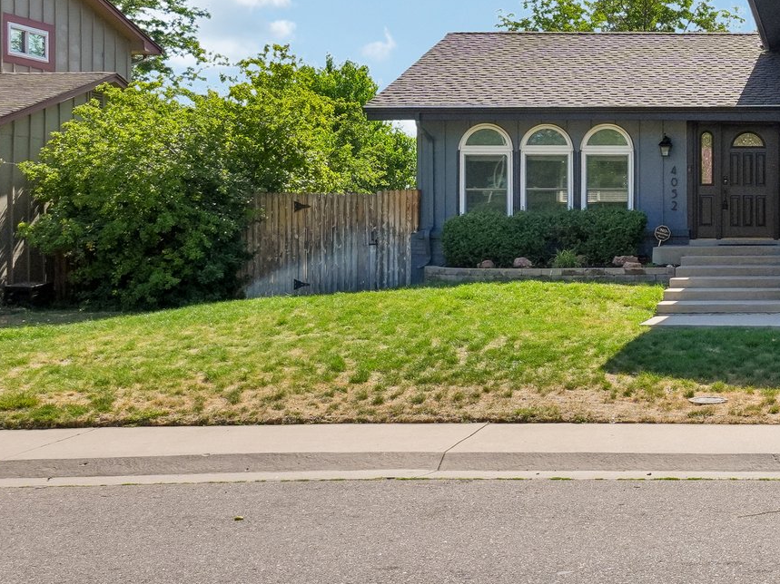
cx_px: 920
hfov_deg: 30.1
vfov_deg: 26.4
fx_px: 1239
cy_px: 206
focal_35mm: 55
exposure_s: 1/800
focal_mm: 16
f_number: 8
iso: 400
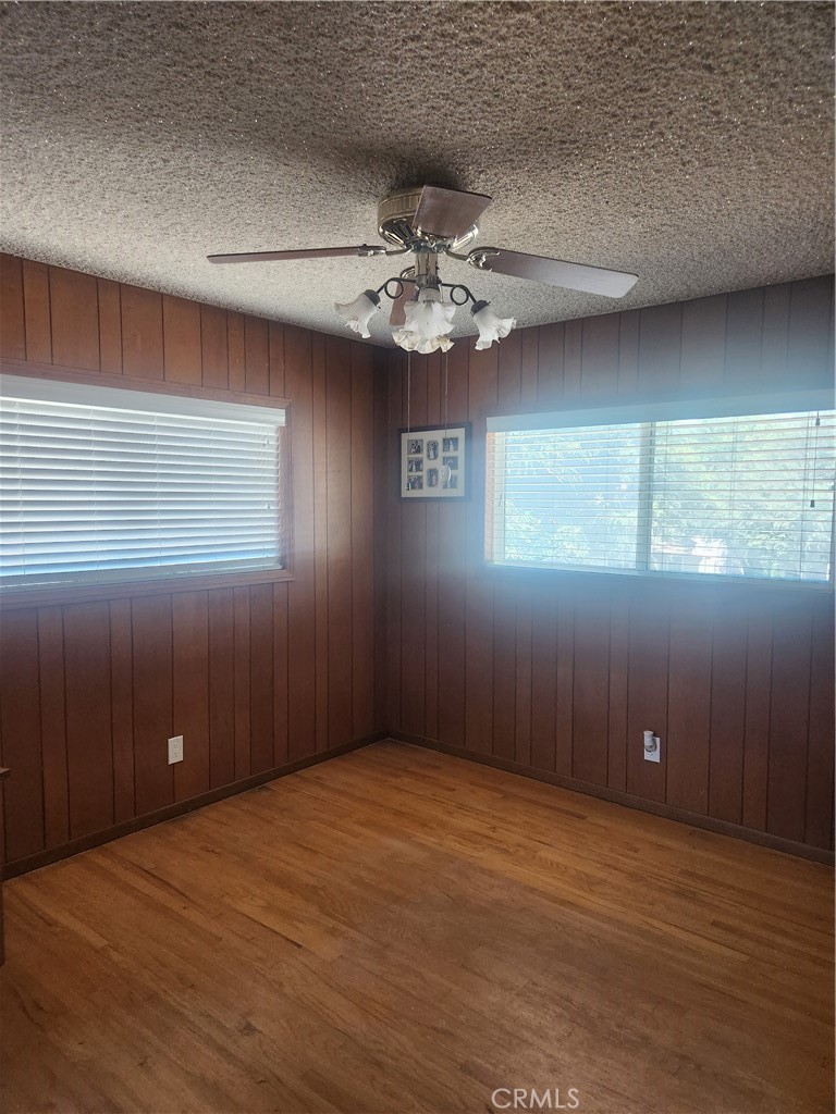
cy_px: 557
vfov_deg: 73.9
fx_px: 741
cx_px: 418
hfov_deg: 58.9
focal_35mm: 23
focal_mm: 5.4
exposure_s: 1/120
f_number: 1.8
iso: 320
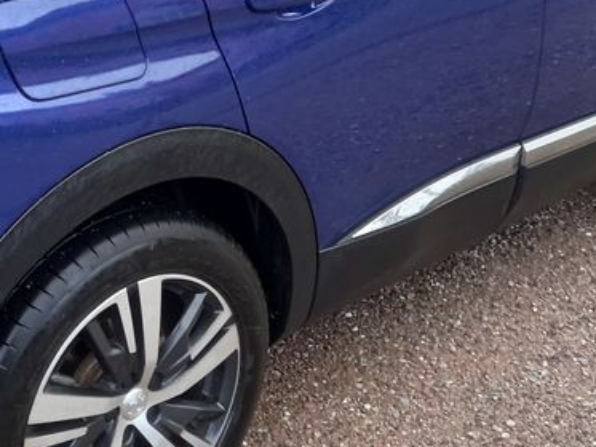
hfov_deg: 28.4
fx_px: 1154
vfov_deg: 21.6
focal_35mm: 67
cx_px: 134
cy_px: 67
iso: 200
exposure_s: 1/60
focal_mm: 4.6
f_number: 2
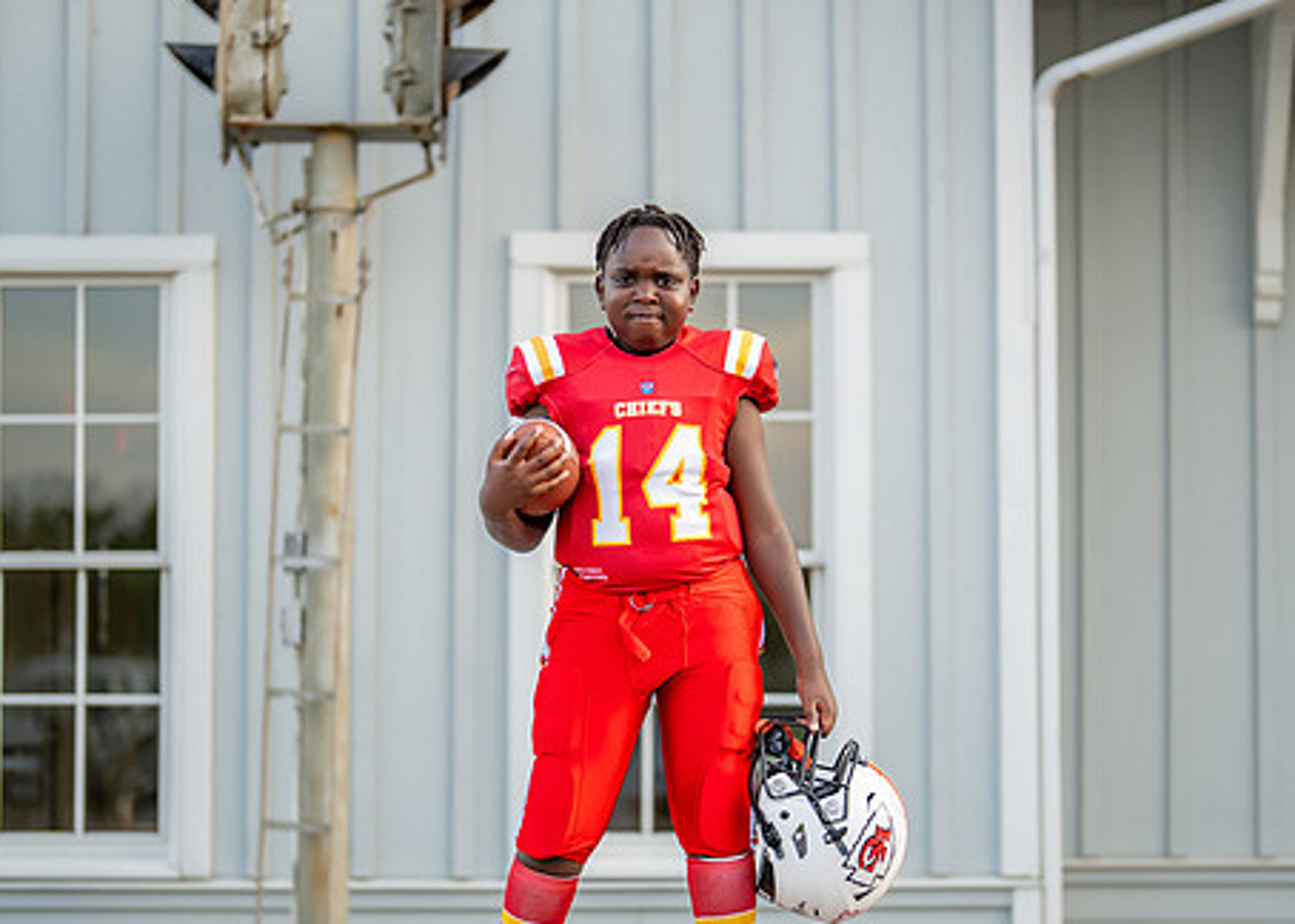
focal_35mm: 70
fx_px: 2574
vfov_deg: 20.3
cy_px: 565
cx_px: 652
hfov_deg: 28.2
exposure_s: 1/1000
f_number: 1.2
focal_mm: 50
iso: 200
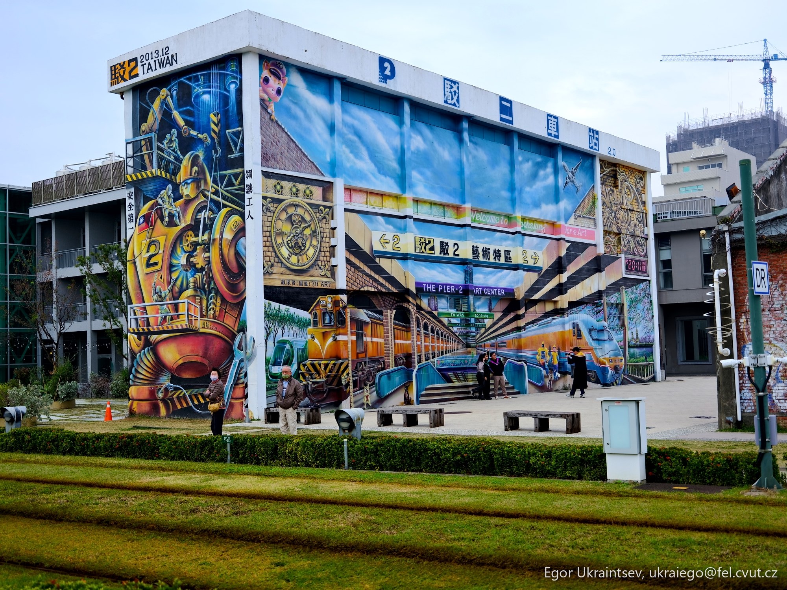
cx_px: 394
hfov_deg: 43.9
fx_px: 978
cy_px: 295
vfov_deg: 33.6
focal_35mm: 43
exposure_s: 1/70
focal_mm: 54.6
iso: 100
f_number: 5.6
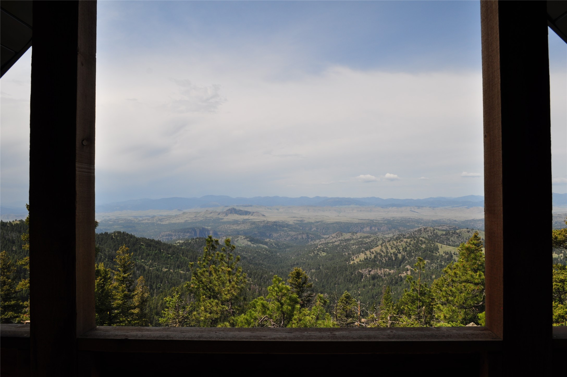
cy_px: 188
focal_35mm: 33
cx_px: 284
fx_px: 519
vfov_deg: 39.9
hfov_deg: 57.3
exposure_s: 1/320
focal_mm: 22
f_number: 10
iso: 200
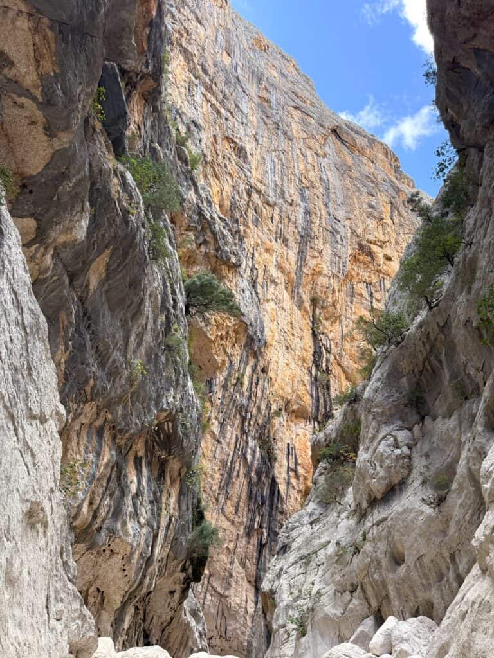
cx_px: 247
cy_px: 329
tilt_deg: +39.3
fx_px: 457
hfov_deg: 56.8
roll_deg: +3.7
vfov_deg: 71.6
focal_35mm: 24
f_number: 1.78
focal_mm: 6.76
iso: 100
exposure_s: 1/347
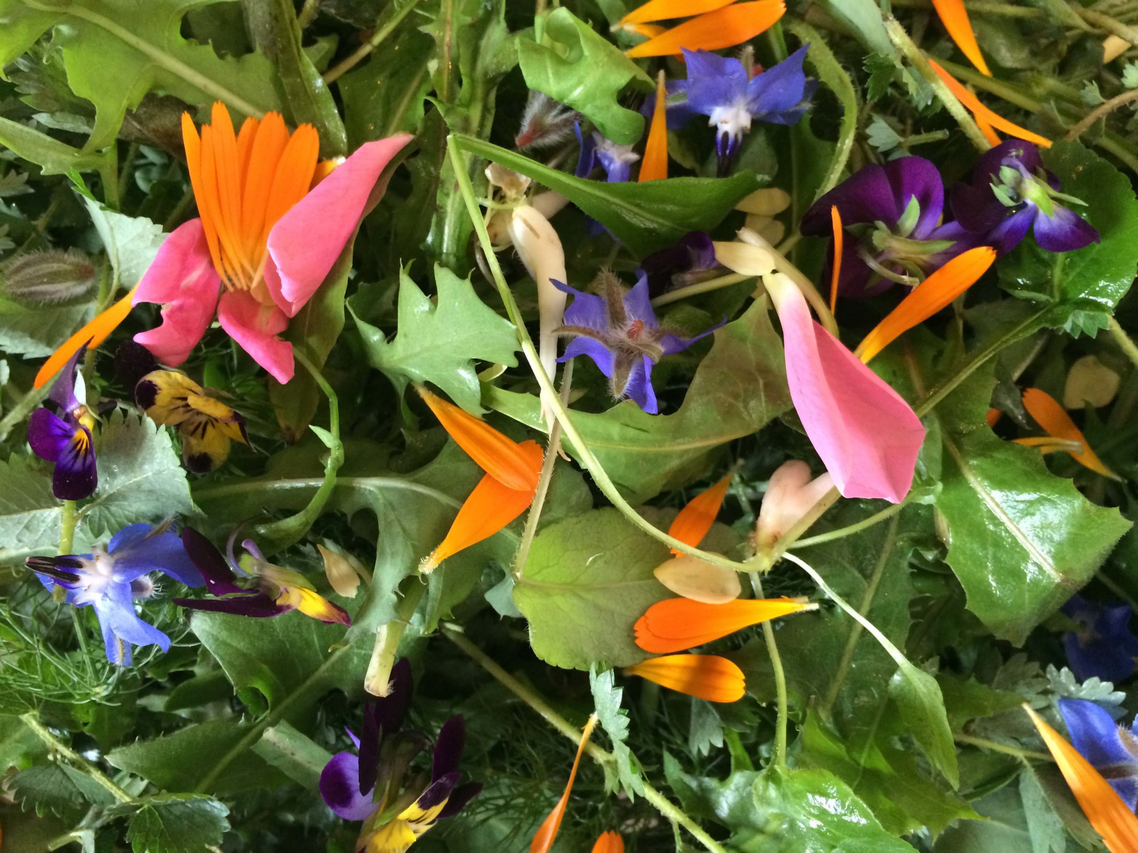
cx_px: 569
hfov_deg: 61.7
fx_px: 953
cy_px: 426
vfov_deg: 48.2
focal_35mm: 29
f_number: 2.2
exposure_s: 1/30
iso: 200
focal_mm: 4.15
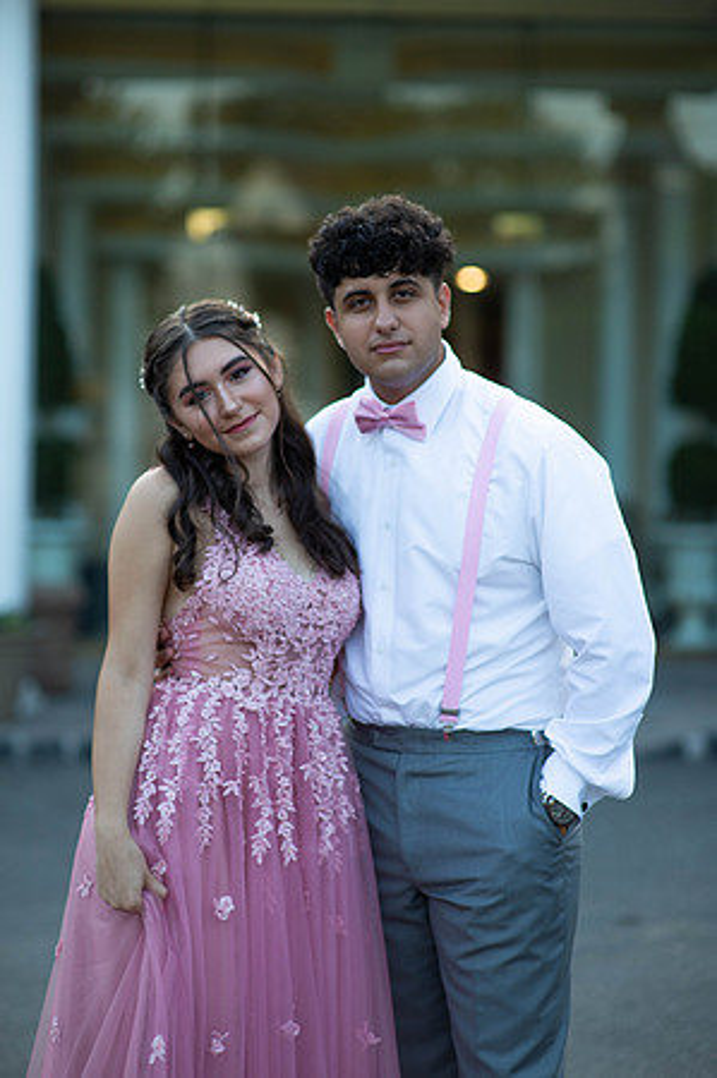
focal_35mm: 85
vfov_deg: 23.9
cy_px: 539
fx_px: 2545
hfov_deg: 16.0
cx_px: 358
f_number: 2
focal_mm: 85
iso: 250
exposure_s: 1/1000
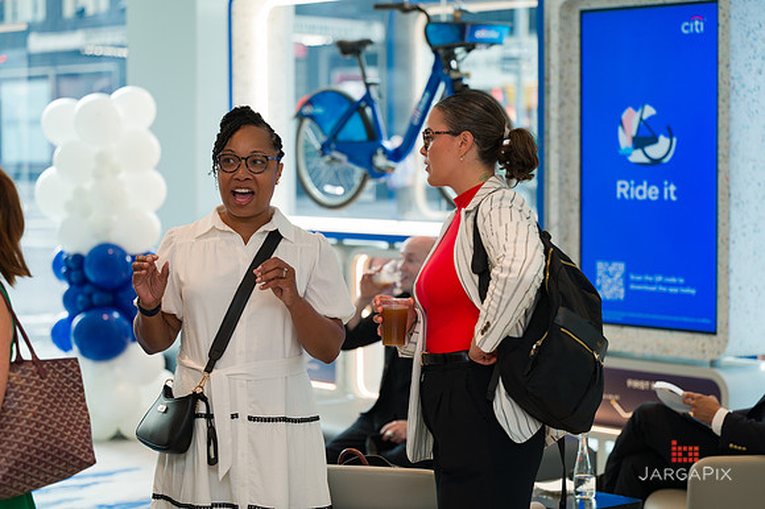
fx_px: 1846
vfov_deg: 15.7
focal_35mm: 87
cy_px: 254
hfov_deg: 23.4
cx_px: 382
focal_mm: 86
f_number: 3.2
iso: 400
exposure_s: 1/160
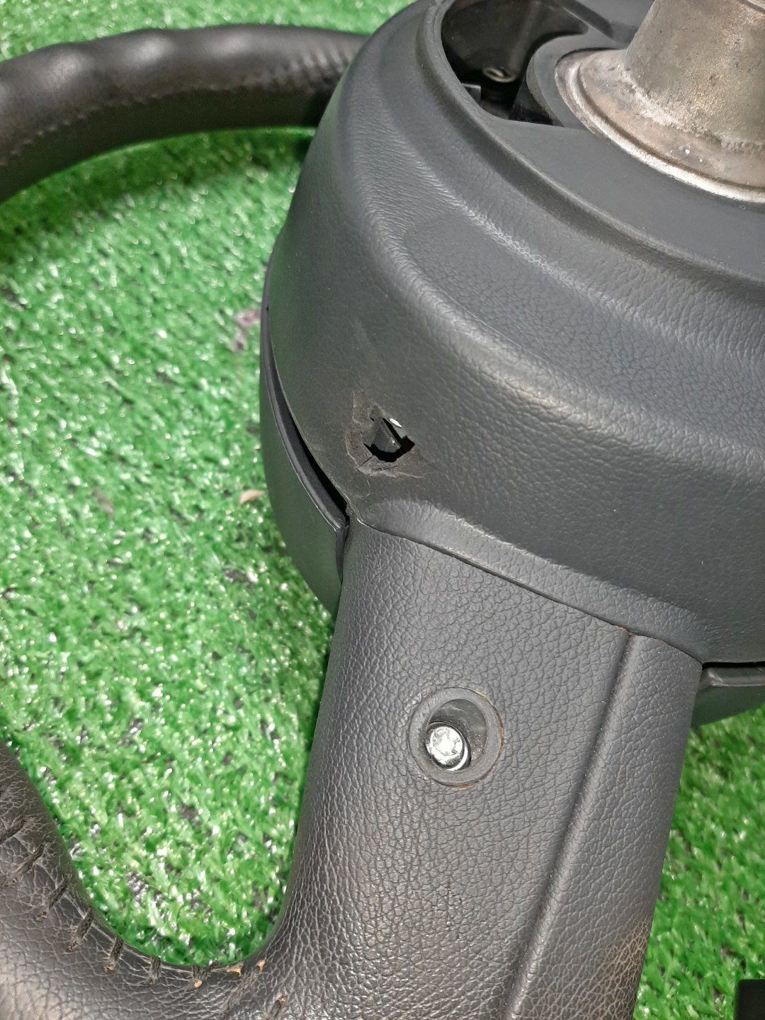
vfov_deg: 67.3
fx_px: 766
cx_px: 382
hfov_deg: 53.1
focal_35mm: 26
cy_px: 510
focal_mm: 3.93
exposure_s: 1/50
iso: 99
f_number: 1.7
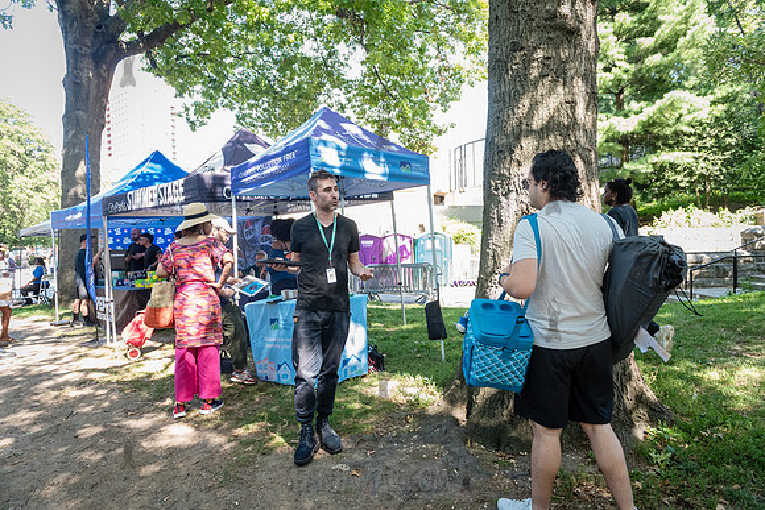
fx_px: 510
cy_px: 255
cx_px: 382
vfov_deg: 53.2
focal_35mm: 24
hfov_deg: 73.7
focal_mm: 24
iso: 2000
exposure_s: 1/400
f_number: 3.5
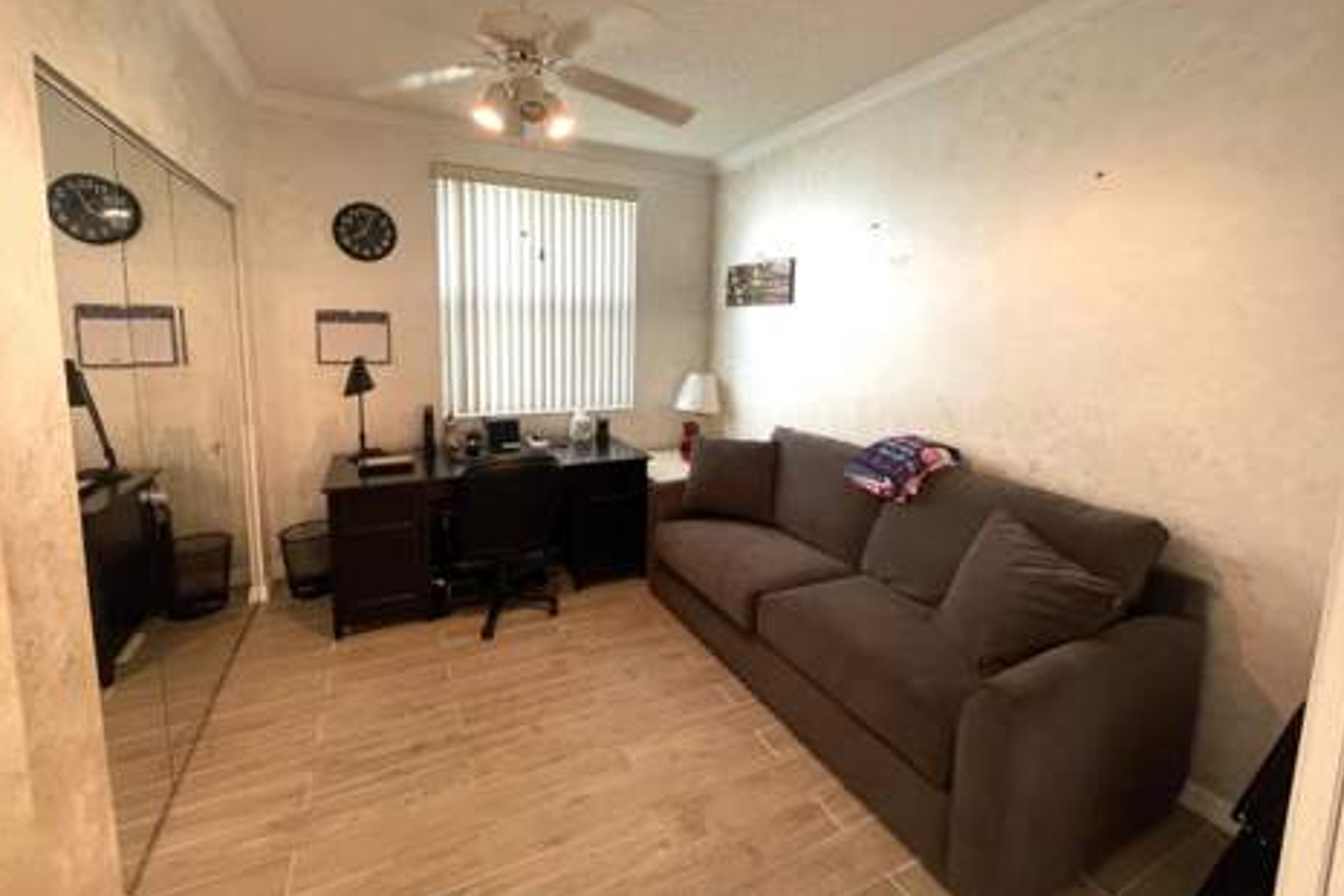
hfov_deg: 100.4
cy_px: 389
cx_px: 659
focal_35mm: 15
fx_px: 560
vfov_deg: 76.9
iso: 160
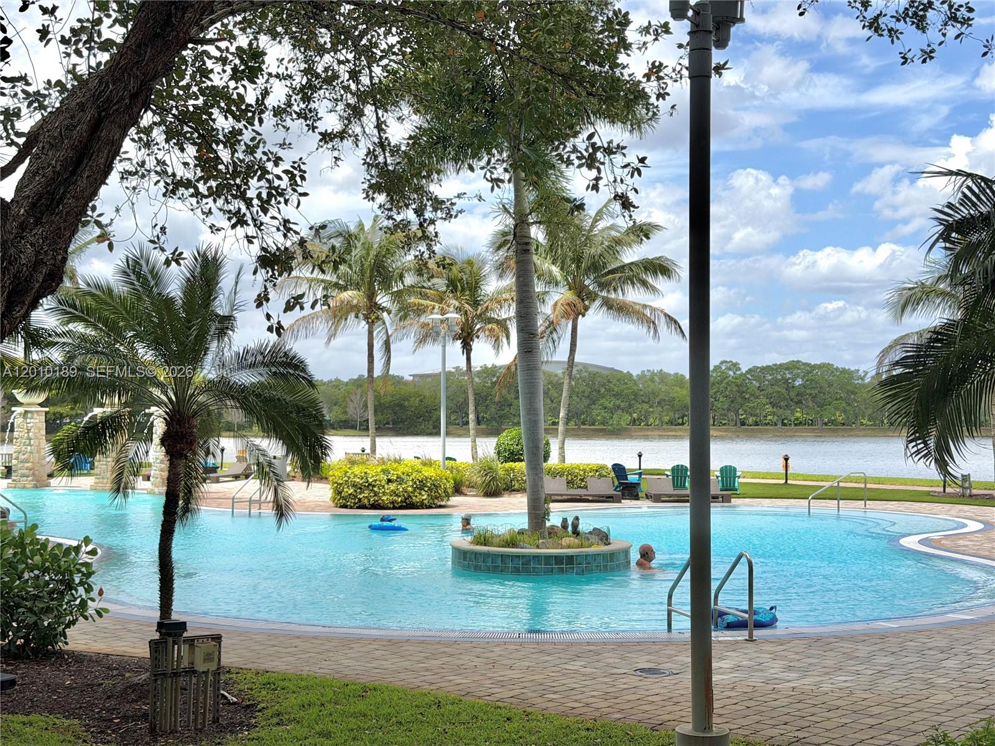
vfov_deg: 30.3
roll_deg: +0.5
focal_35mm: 48
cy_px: 373
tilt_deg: +2.4
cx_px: 498
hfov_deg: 39.7
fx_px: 1380
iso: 64
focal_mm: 6.76
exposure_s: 1/6024
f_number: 1.78
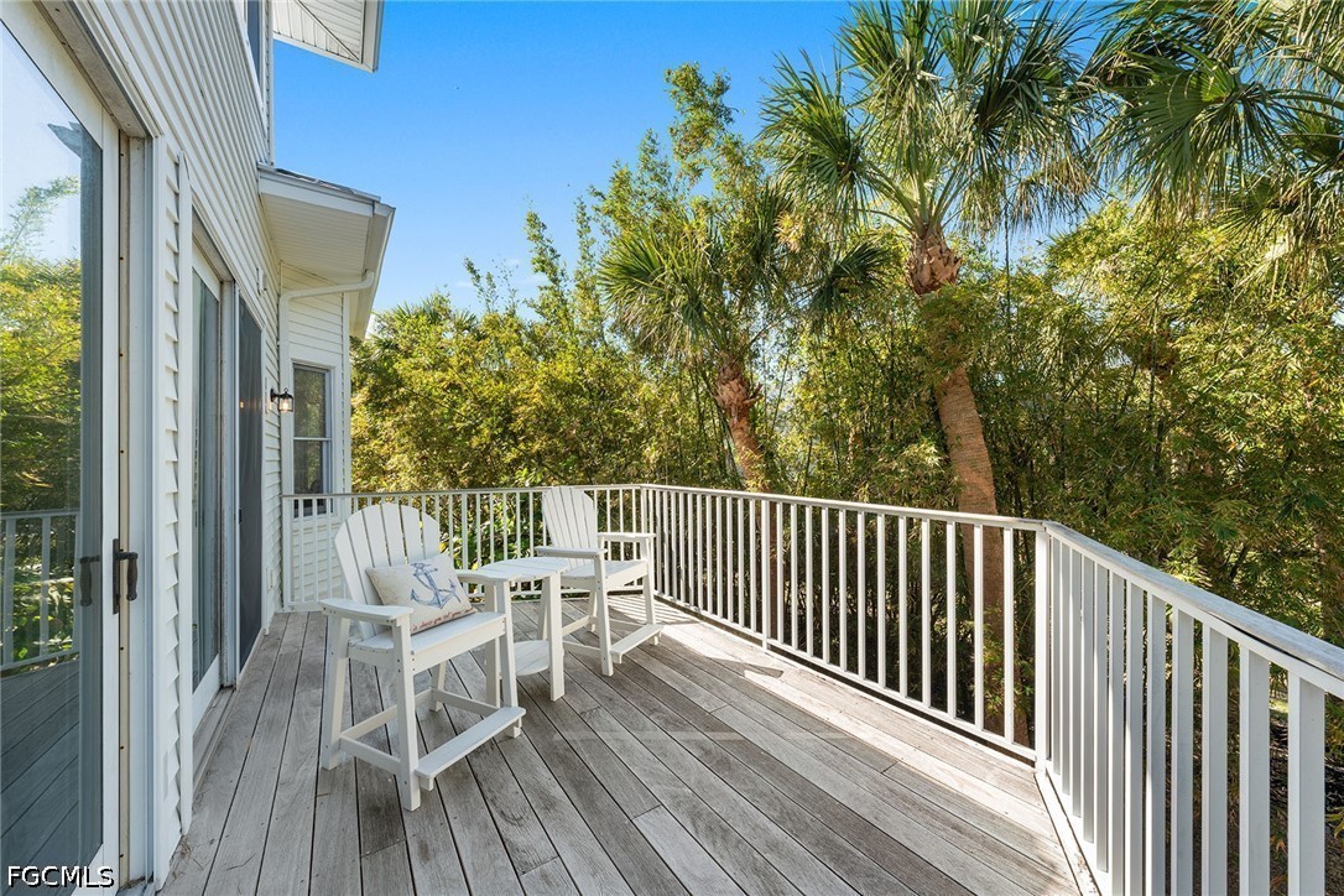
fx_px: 485
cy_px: 448
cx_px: 672
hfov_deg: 108.3
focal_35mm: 13
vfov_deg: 85.4
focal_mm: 13
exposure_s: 1/30
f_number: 10
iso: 160
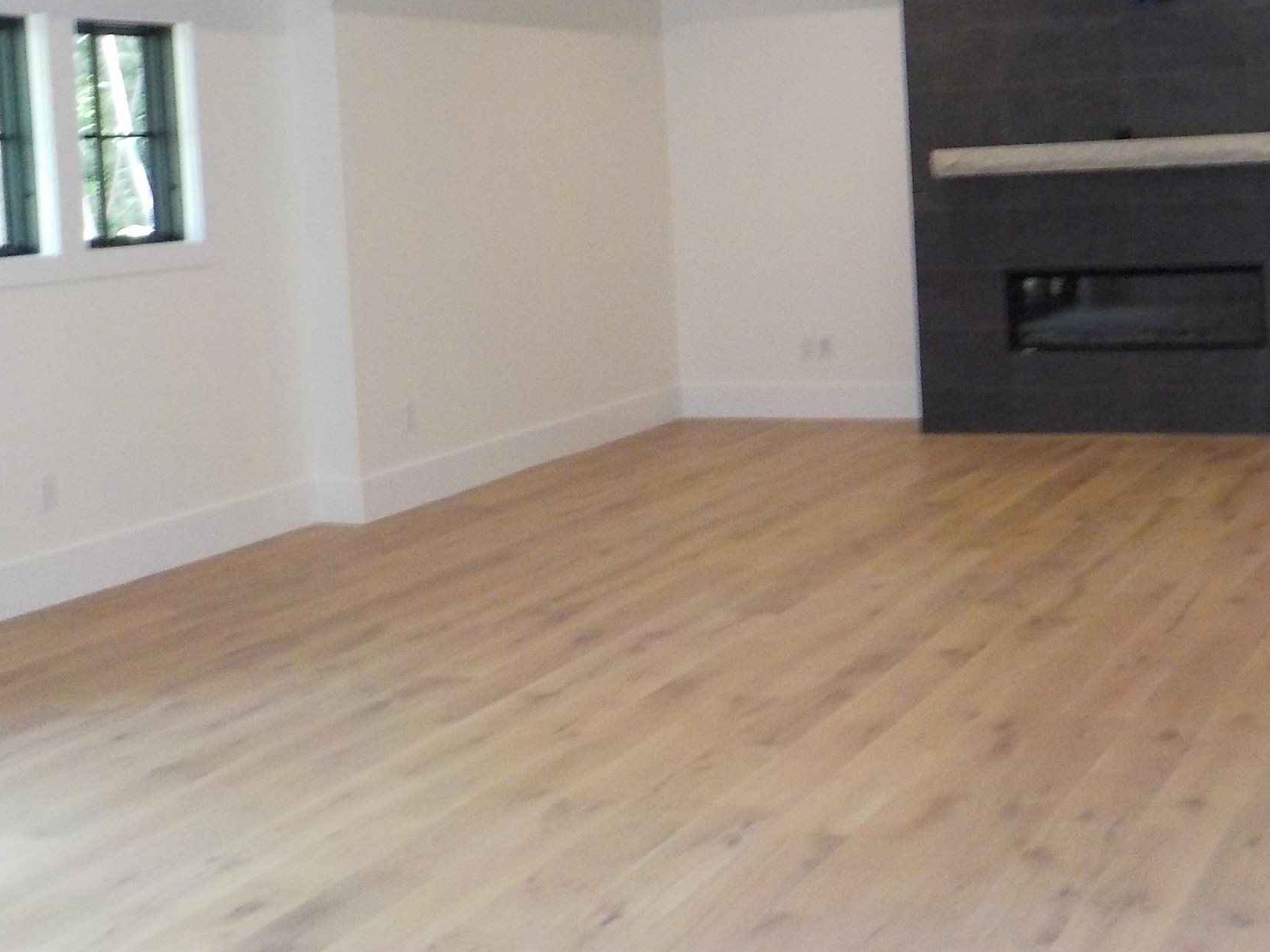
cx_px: 736
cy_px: 311
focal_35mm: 55
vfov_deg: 26.4
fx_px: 2018
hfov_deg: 34.9
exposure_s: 1/30
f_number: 3.3
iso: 400
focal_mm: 4.1
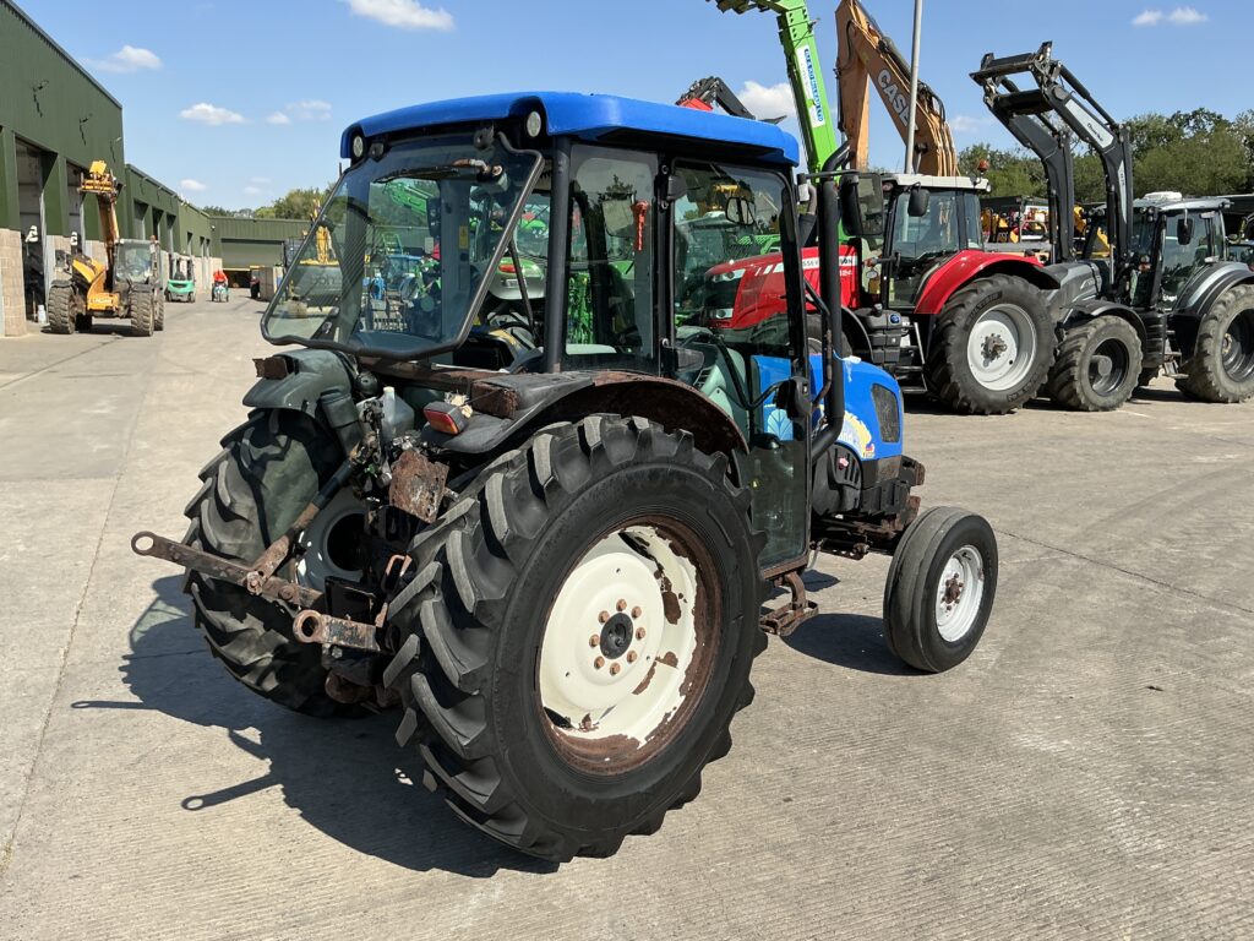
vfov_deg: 49.7
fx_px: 1014
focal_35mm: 28
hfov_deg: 63.4
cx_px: 627
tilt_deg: -9.7
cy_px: 470
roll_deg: -1.9
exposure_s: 1/1412
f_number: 1.8
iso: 25
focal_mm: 3
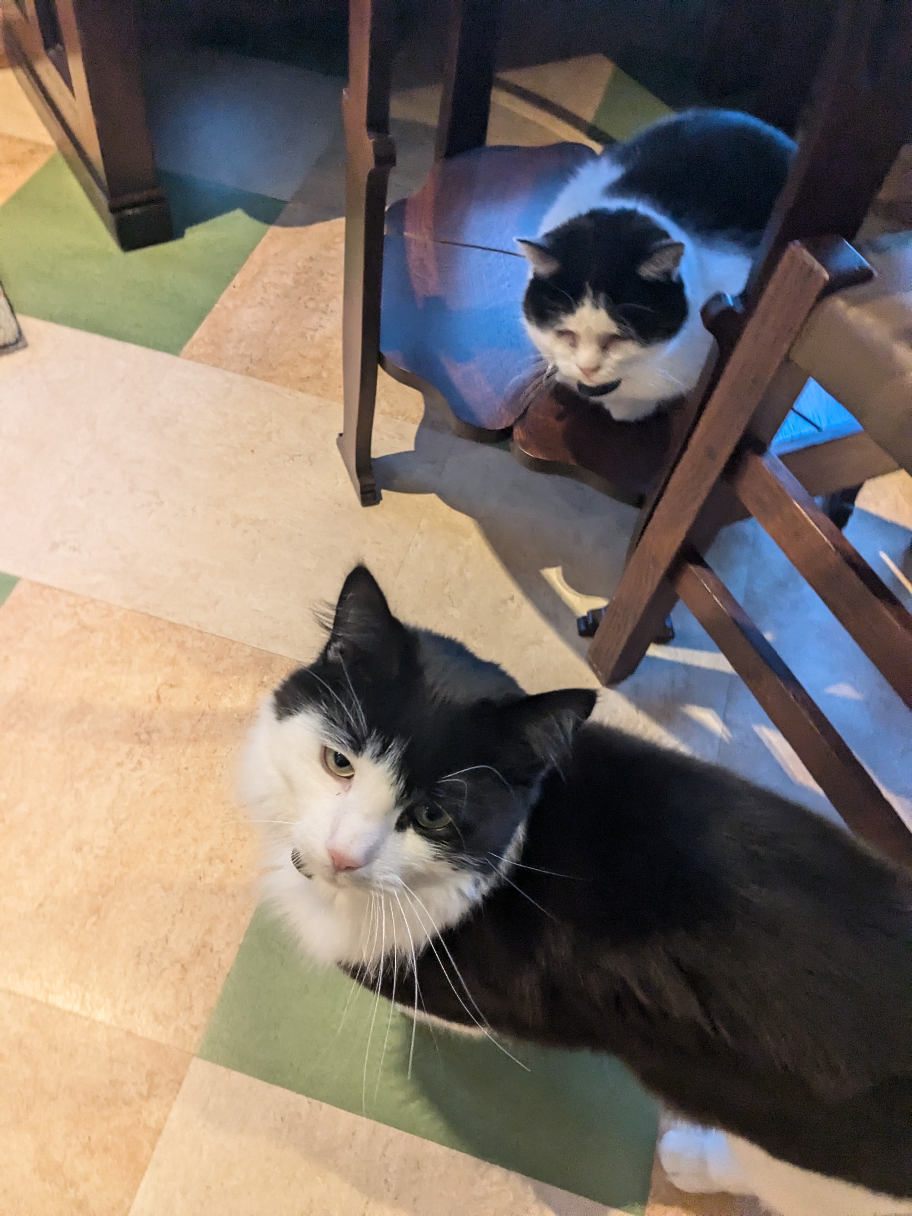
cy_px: 608
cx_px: 456
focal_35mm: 27
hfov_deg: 51.4
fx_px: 948
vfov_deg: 65.3
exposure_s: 1/120
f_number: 1.73
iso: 716
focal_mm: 4.38
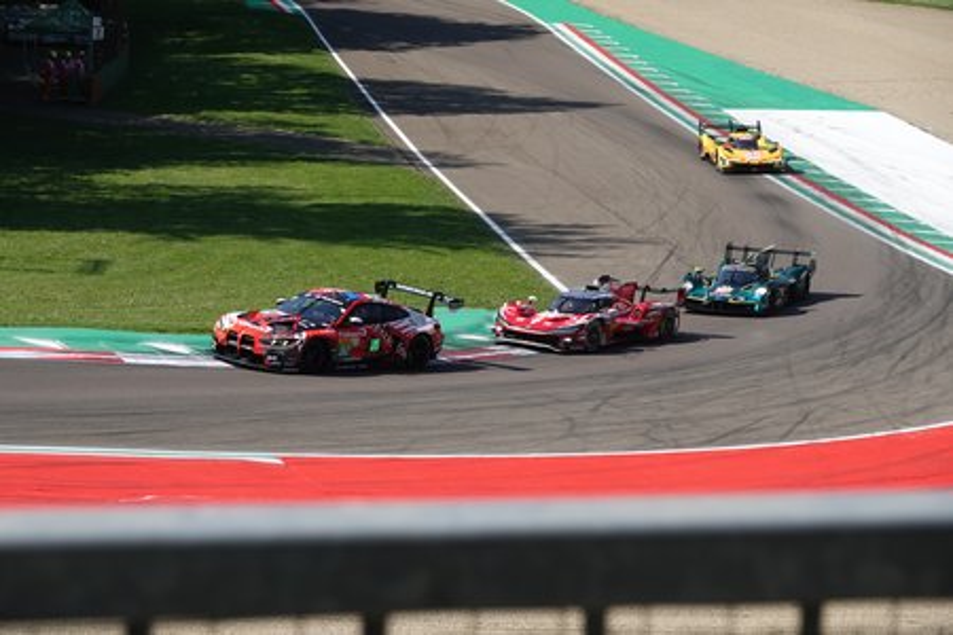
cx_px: 476
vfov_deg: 10.2
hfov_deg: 15.2
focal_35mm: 135
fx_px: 3573
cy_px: 318
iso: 100
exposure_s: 1/800
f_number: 4.5
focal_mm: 49.51
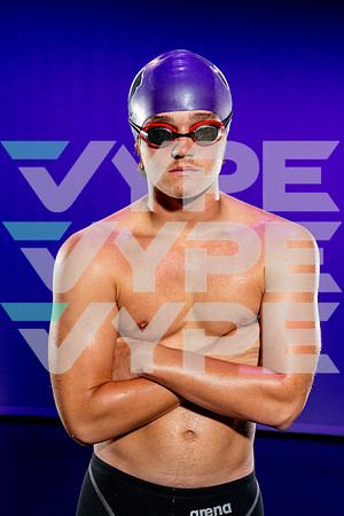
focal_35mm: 49
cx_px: 172
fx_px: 702
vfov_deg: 40.3
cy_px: 258
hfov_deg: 27.5
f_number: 9
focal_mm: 49
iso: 2500
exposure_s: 1/250
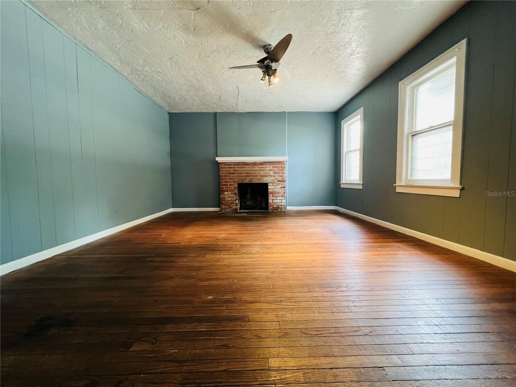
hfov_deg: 106.2
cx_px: 258
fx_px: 194
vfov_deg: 89.9
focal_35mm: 13
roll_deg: +0.2
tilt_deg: -4.9
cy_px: 194
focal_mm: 1.57
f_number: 1.8
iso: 640
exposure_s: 1/60
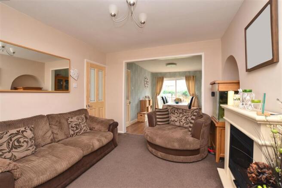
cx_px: 141
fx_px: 117
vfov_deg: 77.3
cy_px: 94
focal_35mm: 15
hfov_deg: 100.4
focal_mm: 10
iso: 400
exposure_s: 1/25
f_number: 5.6
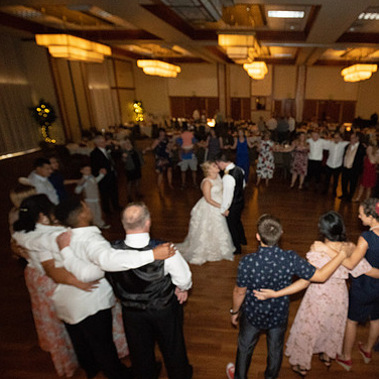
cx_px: 265
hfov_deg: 69.2
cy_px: 190
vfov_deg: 72.1
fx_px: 260
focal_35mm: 21
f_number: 5.6
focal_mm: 16
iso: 8000
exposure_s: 1/250
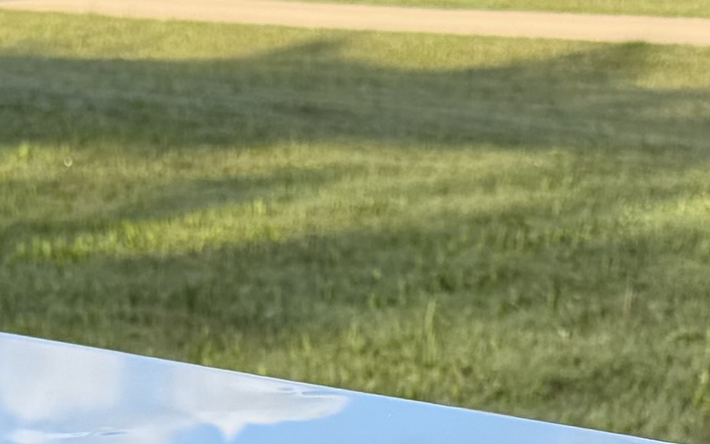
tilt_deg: -22.9
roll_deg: +1.8
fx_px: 3097
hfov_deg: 13.1
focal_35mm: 160
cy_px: 1073
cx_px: 232
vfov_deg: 7.6
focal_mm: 6.76
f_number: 1.78
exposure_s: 1/1770
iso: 80
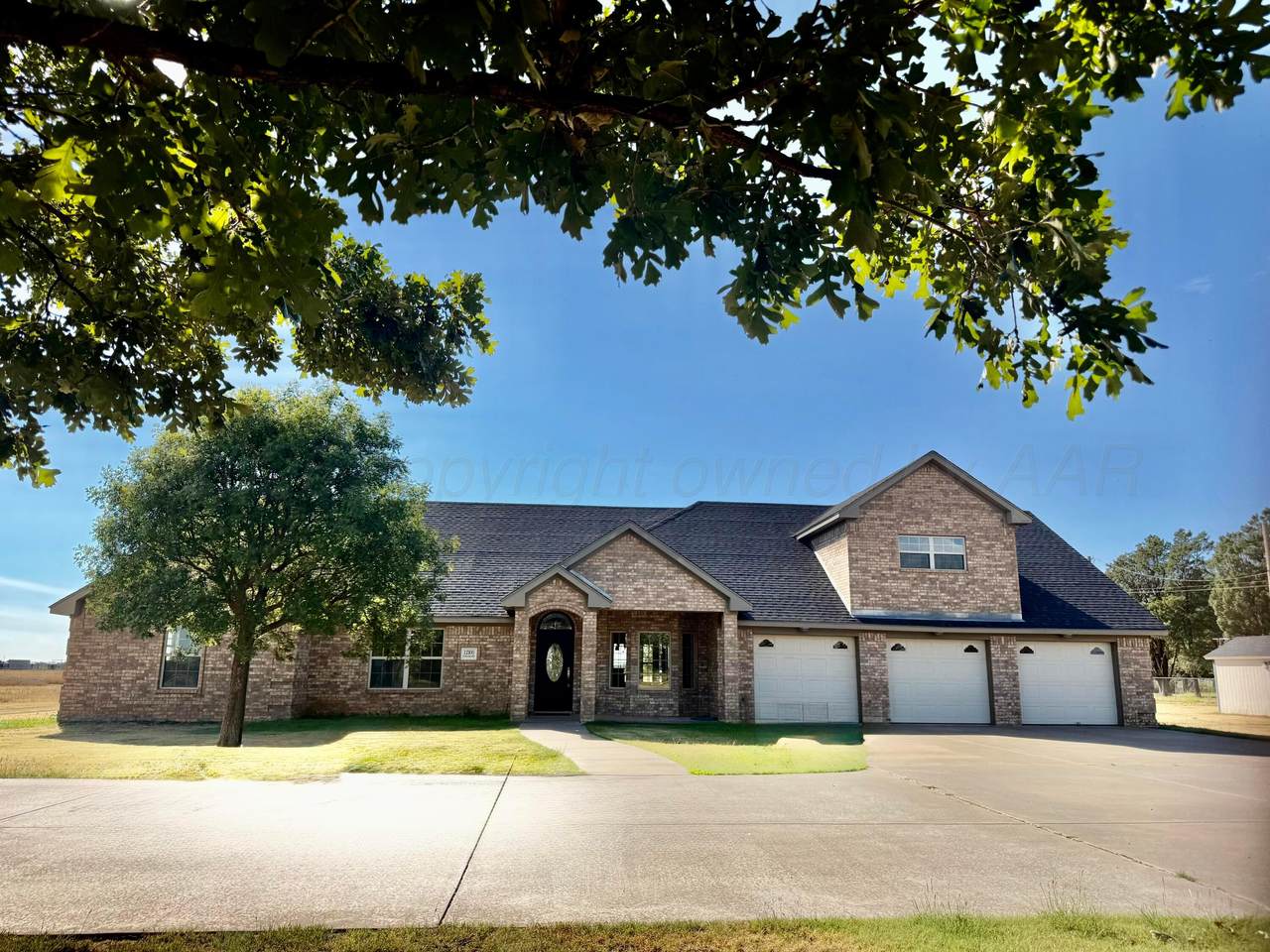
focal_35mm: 24
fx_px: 881
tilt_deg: +12.3
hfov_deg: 71.6
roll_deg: -1.1
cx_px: 635
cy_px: 476
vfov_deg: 56.8
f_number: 1.78
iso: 80
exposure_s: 1/4975
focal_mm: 6.76
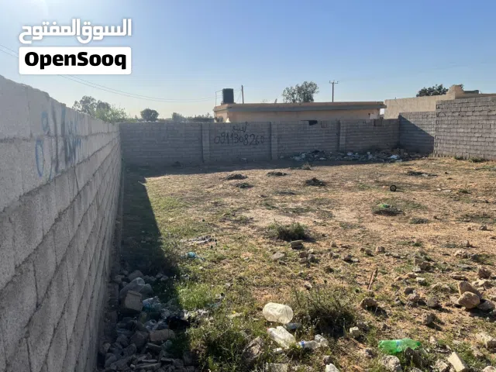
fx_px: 373
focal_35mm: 26
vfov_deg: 53.1
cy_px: 186
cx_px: 248
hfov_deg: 67.3
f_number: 1.5
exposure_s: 1/4630
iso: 50
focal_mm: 5.7
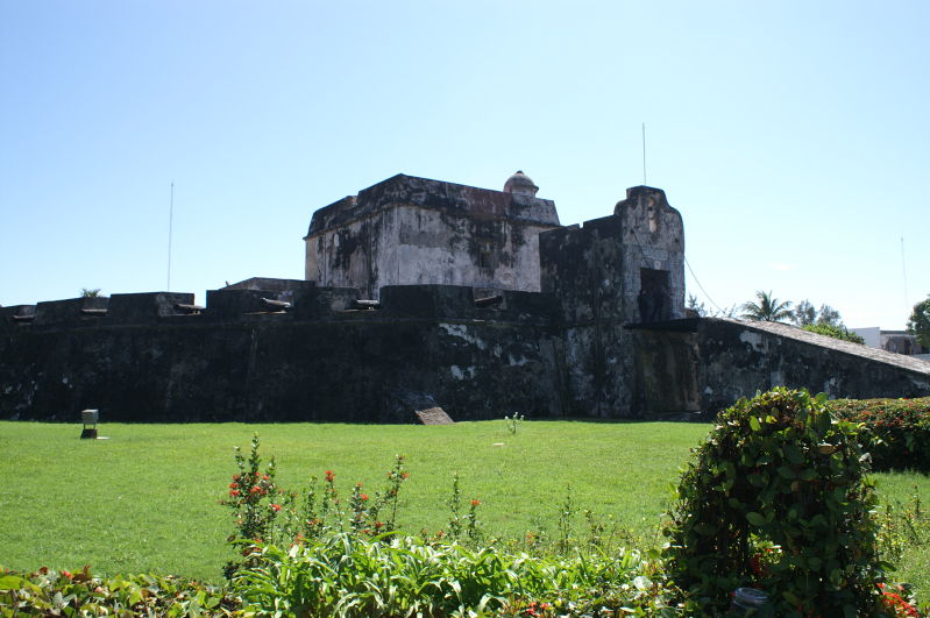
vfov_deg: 43.5
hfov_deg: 62.0
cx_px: 465
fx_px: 774
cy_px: 309
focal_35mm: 30
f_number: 8
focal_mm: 20
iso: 100
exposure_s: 1/250
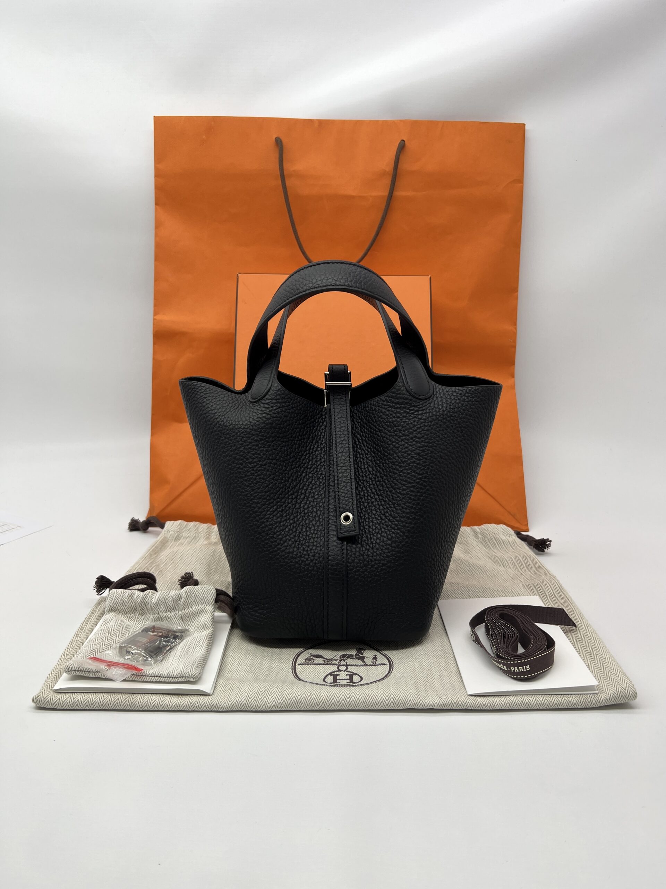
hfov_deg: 53.1
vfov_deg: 67.3
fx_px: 667
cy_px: 444
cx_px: 333
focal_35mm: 26
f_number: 1.5
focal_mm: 5.7
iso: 40
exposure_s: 1/158
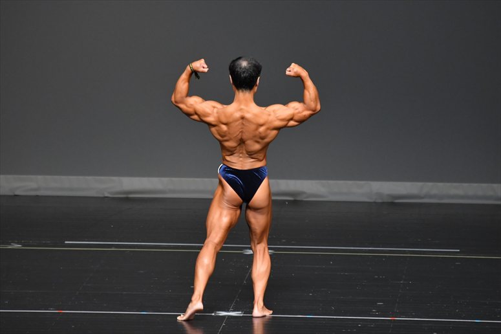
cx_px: 250
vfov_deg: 4.0
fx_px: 4799
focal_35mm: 345
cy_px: 167
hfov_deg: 6.0
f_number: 5.6
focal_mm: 230
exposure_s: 1/400
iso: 2500
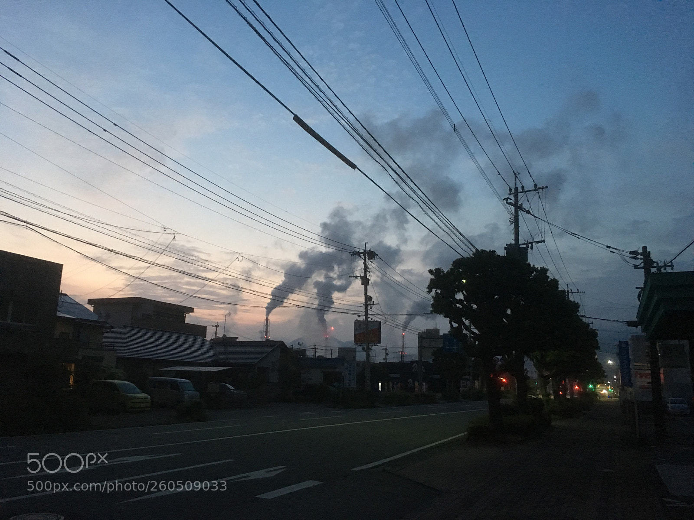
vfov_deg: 48.2
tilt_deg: +12.3
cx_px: 347
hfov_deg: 61.7
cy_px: 260
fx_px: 581
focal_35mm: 29
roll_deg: -1.7
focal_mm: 4.15
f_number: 2.2
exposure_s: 1/15
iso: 400
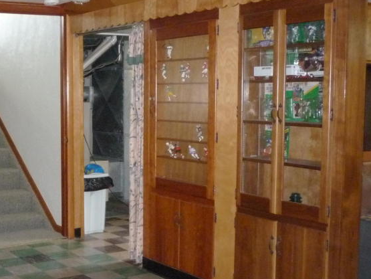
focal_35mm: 59
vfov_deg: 24.8
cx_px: 74
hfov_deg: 31.8
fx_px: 633
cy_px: 165
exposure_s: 1/8
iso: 500
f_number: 3.3
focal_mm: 5.2
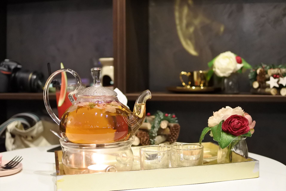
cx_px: 143
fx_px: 390
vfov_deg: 27.6
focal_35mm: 49
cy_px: 96
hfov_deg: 40.3
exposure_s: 1/125
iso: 2000
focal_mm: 18.5
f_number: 1.8
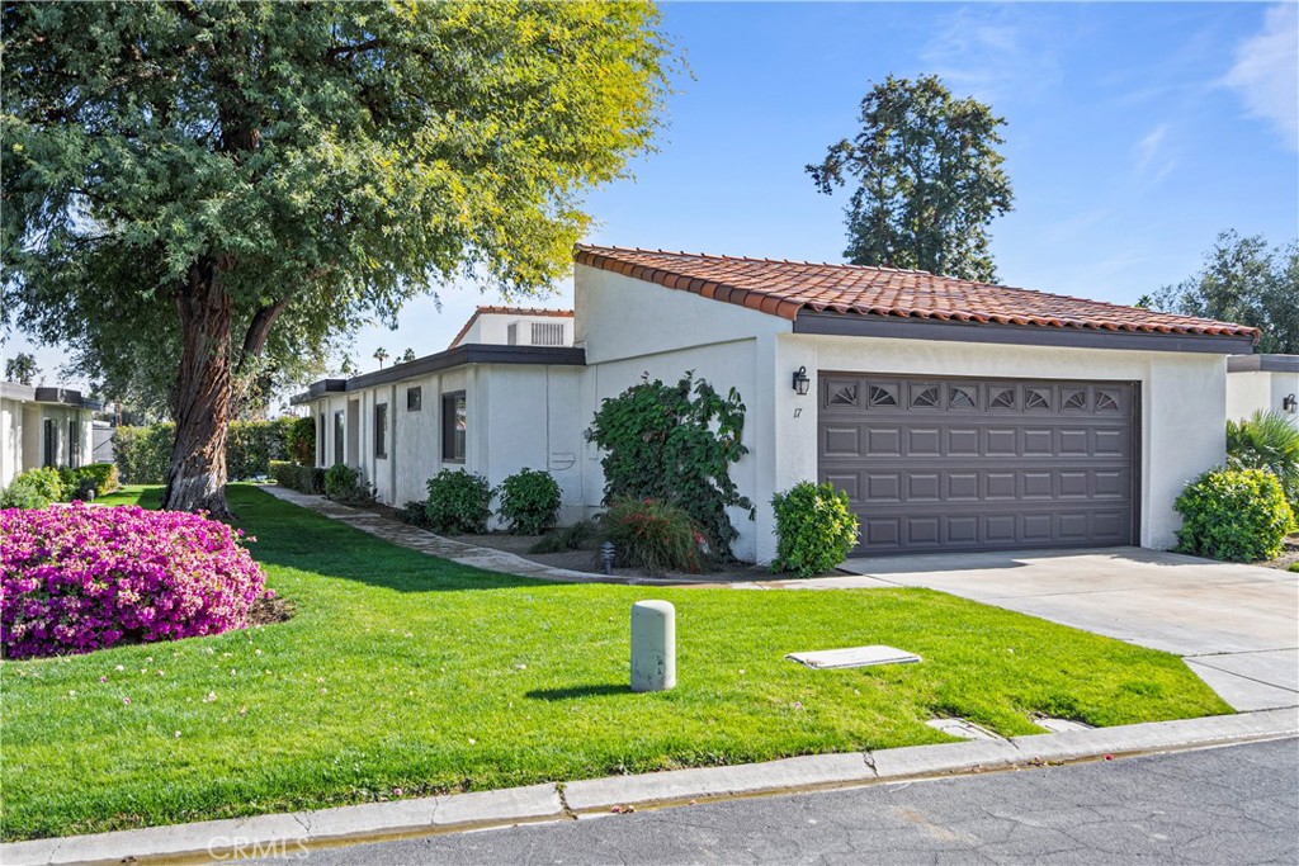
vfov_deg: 42.3
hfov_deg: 60.3
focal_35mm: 31
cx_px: 650
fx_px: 1119
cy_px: 433
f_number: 6.3
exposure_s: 1/160
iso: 400
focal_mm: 31
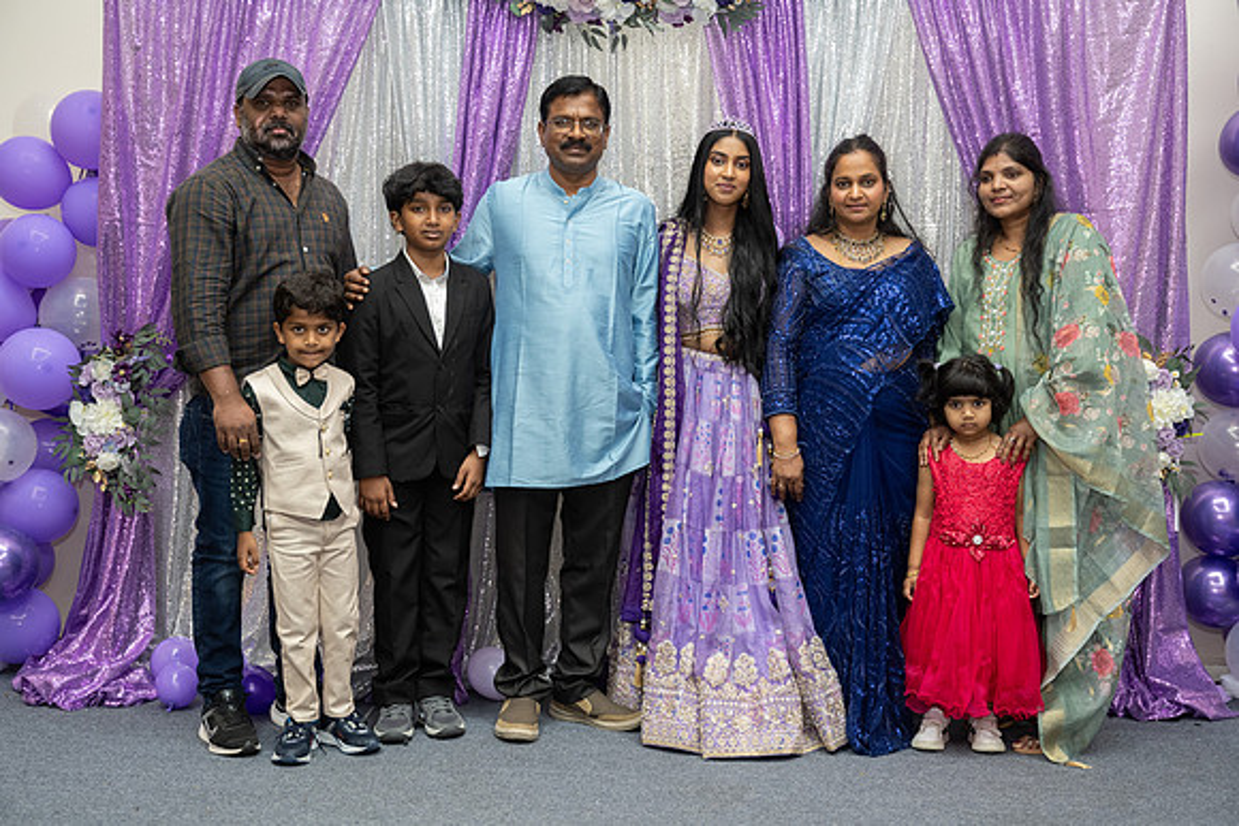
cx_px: 620
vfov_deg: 30.8
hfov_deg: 44.8
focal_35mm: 44
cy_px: 413
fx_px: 1503
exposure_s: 1/160
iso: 1000
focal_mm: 43
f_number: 3.5
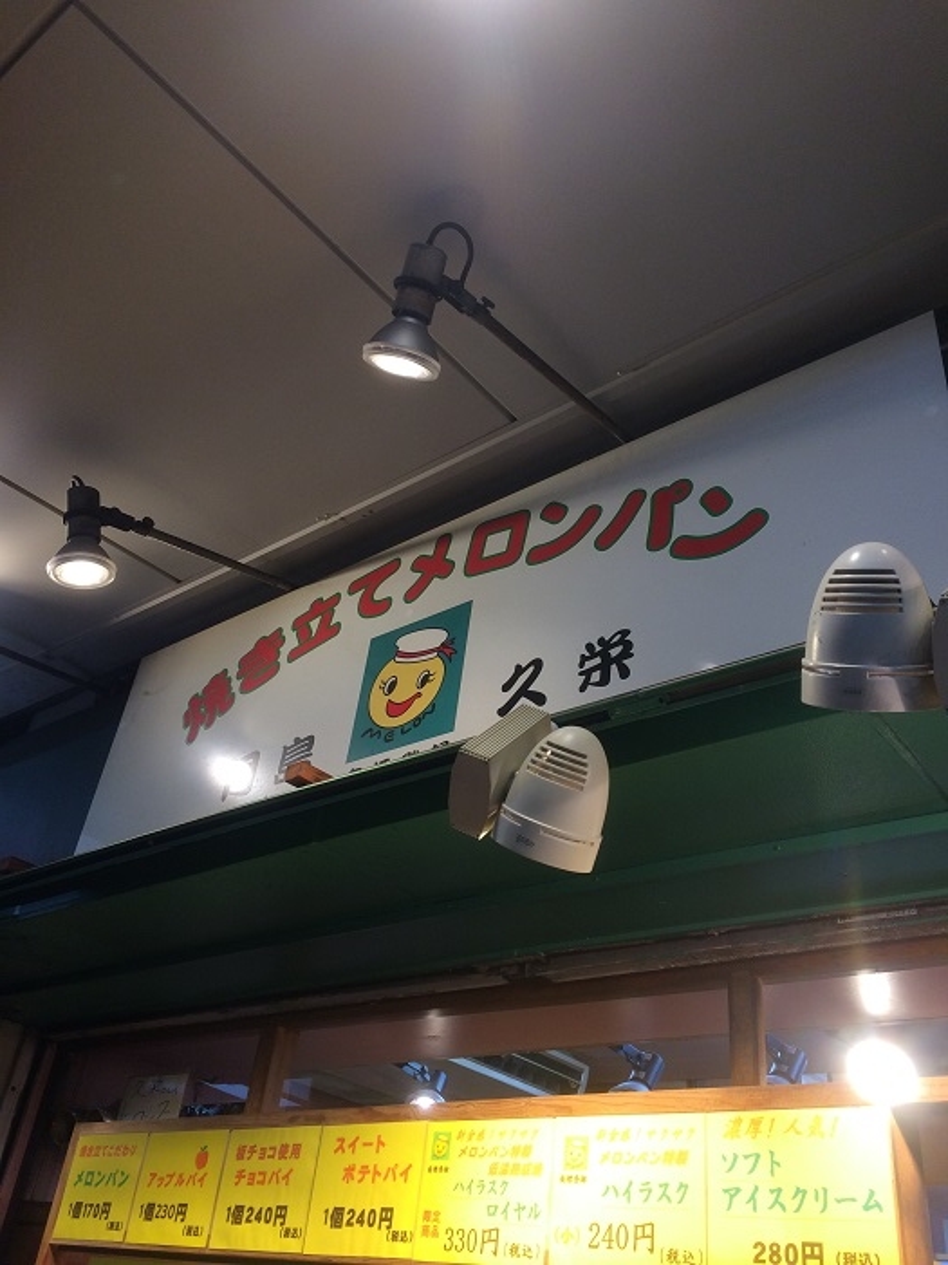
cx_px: 474
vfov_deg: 60.0
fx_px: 1095
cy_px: 632
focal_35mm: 30
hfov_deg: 46.8
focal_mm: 4.12
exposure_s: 1/100
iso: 64
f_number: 2.2
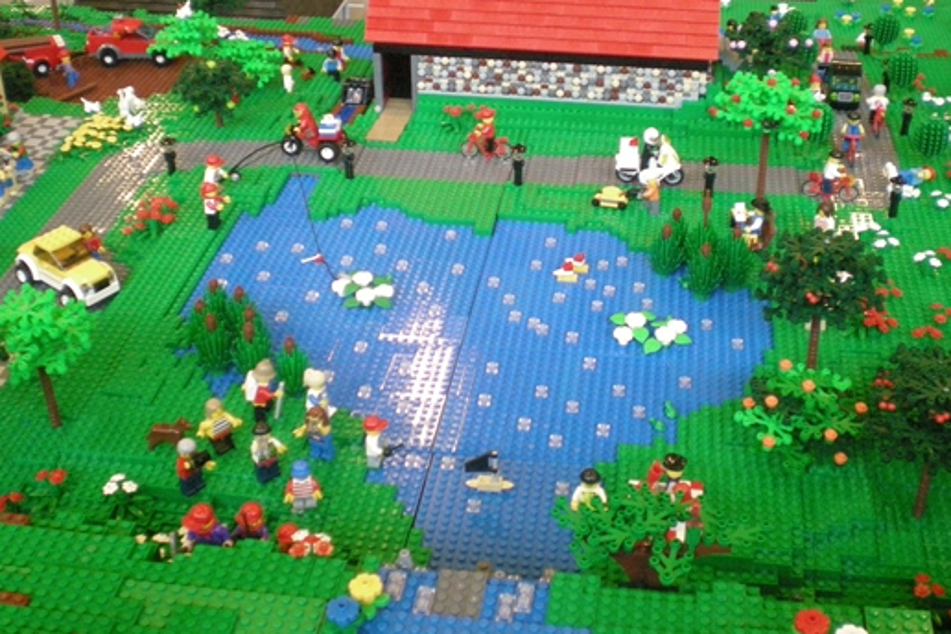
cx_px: 520
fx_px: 1294
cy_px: 208
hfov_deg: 40.3
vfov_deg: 27.3
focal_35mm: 49
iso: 400
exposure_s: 1/20.2
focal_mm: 6.3
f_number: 3.1
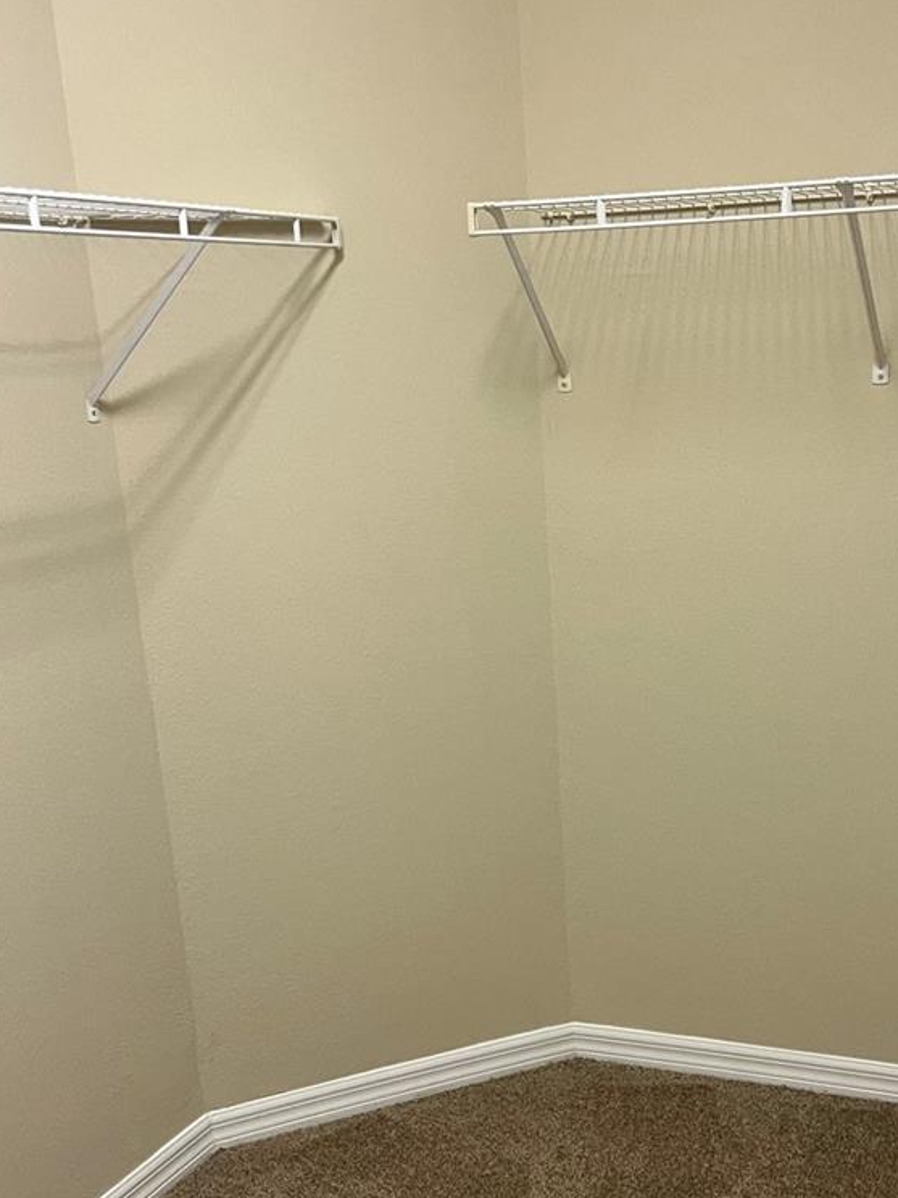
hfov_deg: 33.9
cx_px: 627
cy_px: 750
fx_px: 1453
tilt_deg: -15.8
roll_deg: +2.1
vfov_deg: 44.4
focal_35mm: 42
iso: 200
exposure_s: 1/60
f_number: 1.6
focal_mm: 5.1
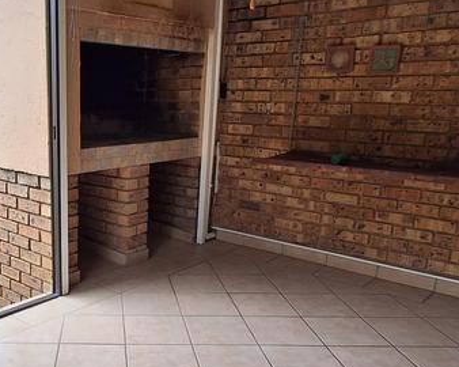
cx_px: 92
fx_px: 502
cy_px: 228
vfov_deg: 39.8
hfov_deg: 46.5
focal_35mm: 37
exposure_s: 1/120
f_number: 2.2
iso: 64
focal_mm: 1.64
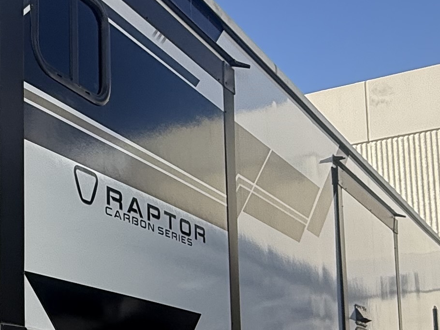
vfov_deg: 22.8
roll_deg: -0.4
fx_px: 788
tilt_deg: +6.7
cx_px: 31
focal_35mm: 62
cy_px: 319
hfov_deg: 29.7
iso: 50
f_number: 2.2
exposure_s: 1/1189
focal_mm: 2.22
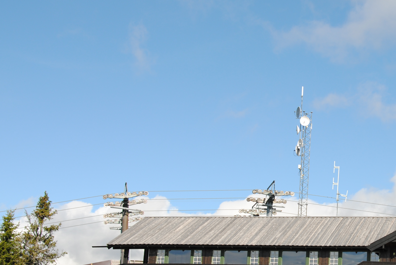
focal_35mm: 80
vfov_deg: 17.0
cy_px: 198
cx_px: 323
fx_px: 881
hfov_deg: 24.9
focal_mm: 30
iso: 100
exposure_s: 1/250
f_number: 8
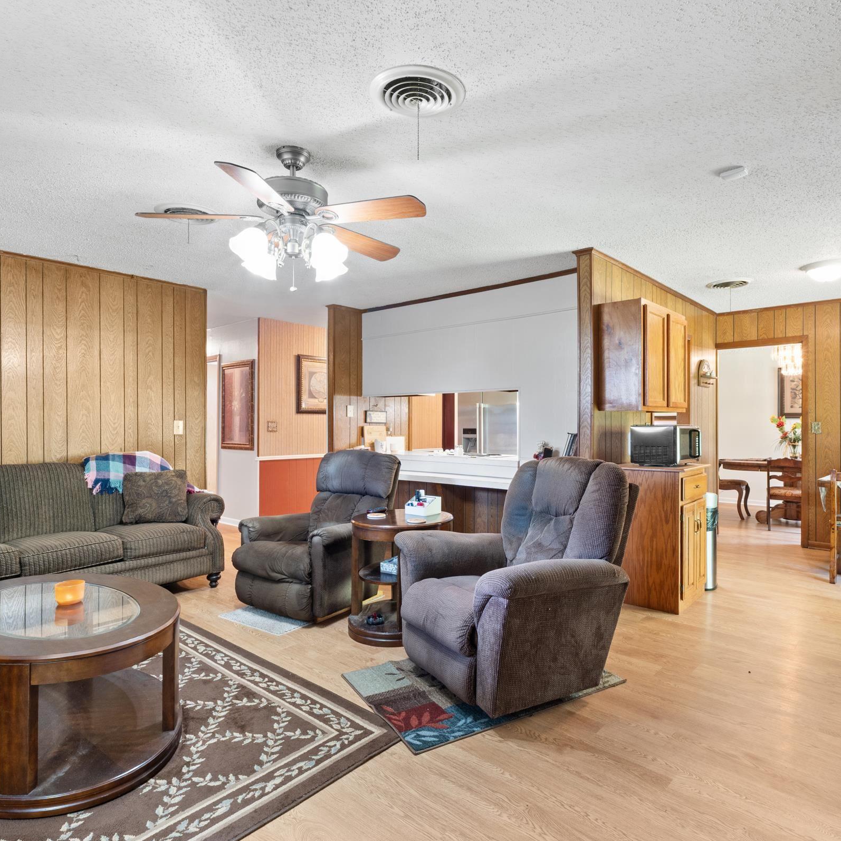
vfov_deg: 74.8
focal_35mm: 20
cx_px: 436
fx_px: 550
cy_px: 439
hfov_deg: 74.8
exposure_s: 3.2
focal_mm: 10
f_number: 9
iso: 200
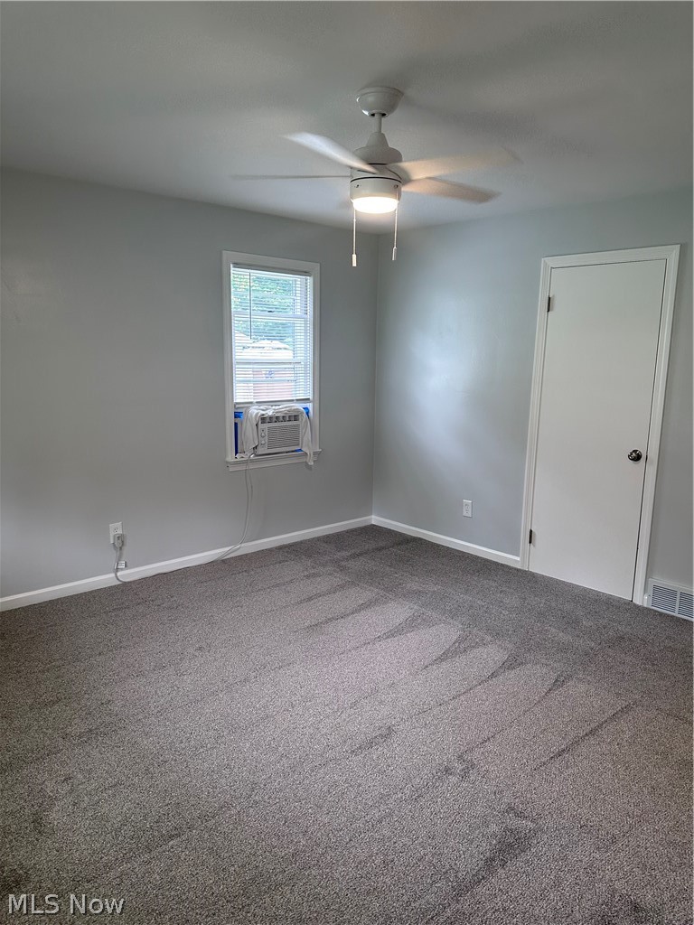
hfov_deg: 56.8
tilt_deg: -9.3
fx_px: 642
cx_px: 347
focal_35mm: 24
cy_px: 462
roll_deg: -1.3
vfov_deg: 71.6
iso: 160
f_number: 1.78
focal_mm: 6.86
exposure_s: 1/120
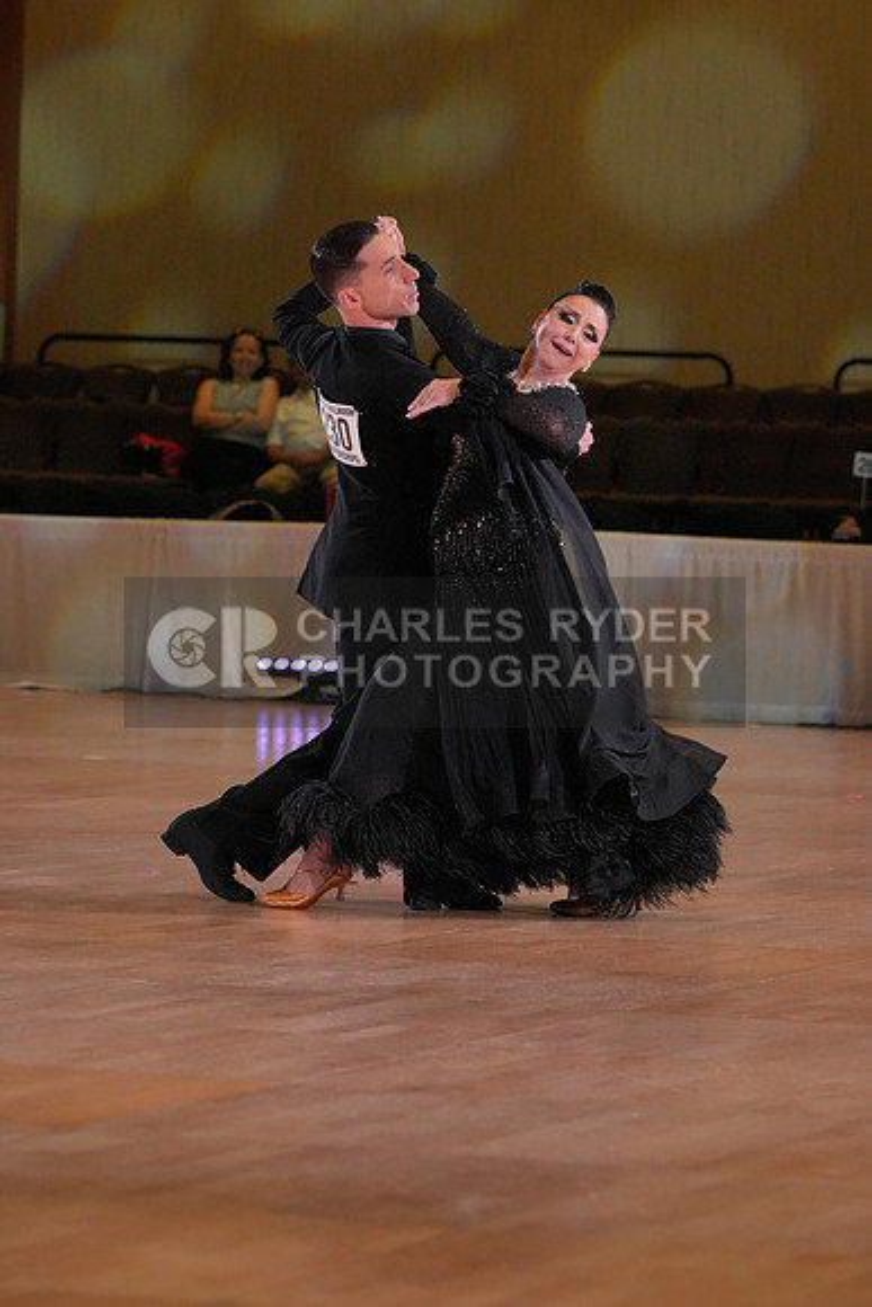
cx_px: 436
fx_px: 7262
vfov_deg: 10.3
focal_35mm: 200
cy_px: 654
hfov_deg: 6.9
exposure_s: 1/500
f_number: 7.1
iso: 4000
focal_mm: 200
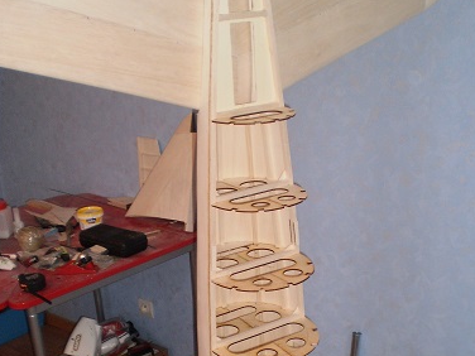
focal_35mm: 49
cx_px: 238
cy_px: 268
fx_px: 672
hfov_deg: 38.9
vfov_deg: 29.2
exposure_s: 1/30
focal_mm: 6.3
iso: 125
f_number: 3.1
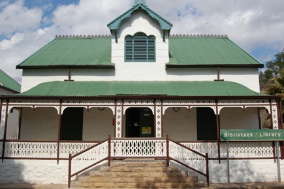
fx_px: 268
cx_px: 144
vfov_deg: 38.8
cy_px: 94
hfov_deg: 55.8
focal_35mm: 34
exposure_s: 1/400
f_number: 10
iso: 200
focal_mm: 22
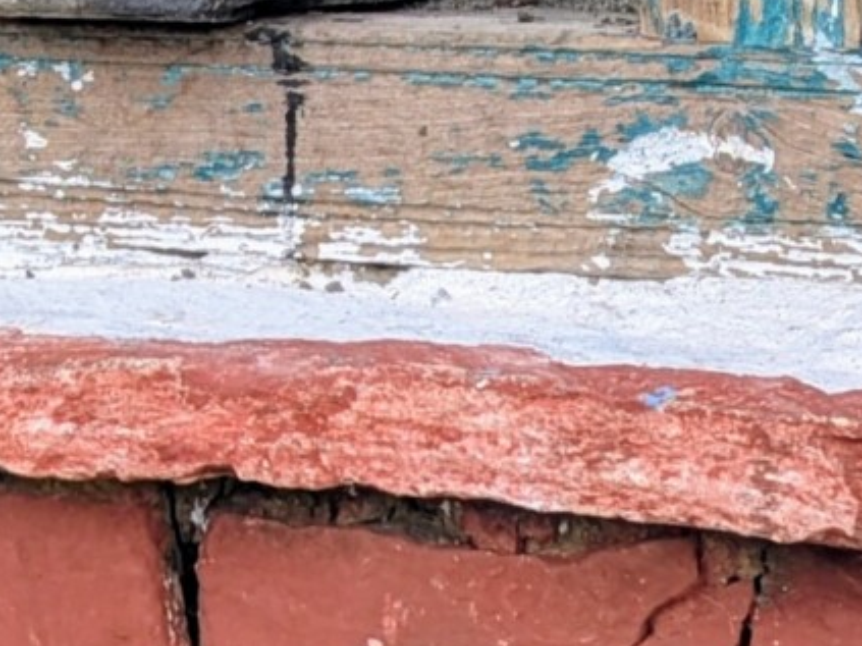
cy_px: -964
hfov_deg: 13.9
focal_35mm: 142
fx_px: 3535
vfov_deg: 9.2
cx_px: 391
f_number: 1.85
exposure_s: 1/76.1
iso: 58
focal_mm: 6.81
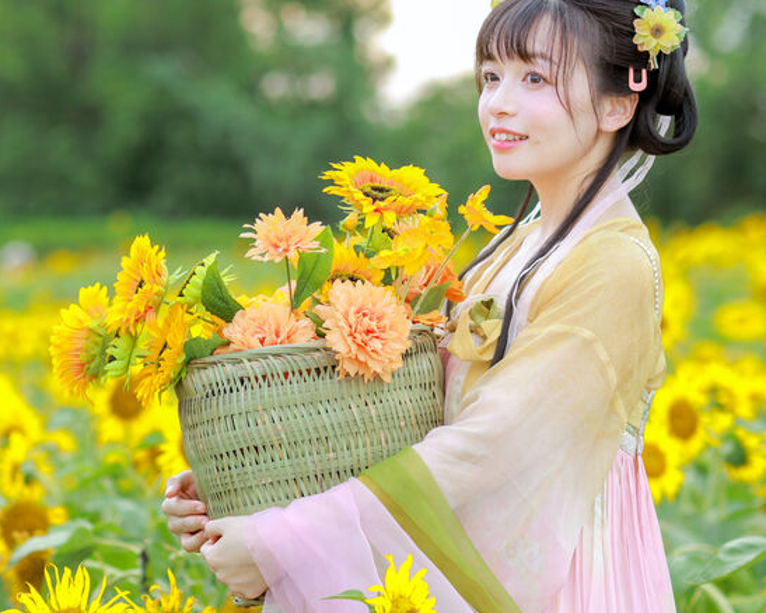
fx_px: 3969
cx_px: 203
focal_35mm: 175
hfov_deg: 11.0
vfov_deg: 8.8
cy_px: 280
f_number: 2.8
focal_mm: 85
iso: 200
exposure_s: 1/640
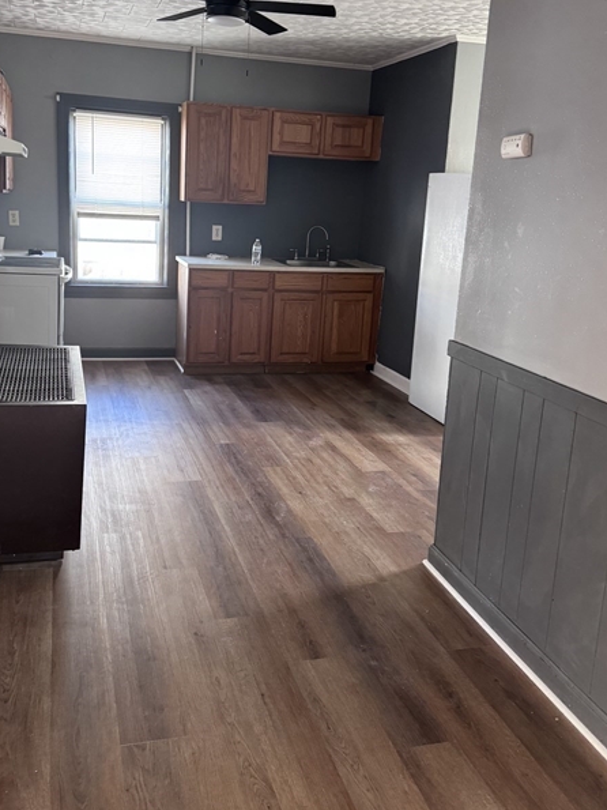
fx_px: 725
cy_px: 335
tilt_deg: -11.1
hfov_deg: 45.3
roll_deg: -2.7
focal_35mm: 31
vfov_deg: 58.0
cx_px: 265
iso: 320
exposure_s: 1/60
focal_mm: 6.76
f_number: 1.78
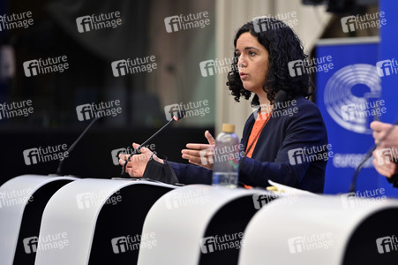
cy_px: 132
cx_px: 199
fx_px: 1768
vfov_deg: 8.6
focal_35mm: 160
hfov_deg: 12.8
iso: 1000
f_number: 2.8
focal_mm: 160
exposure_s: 1/250
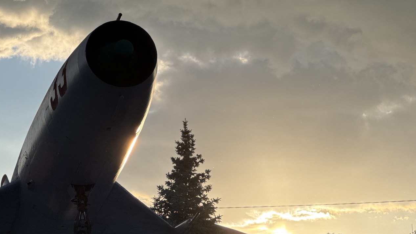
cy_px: 156
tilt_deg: +9.3
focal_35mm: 132
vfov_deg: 9.2
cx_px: 103
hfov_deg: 16.2
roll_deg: -0.6
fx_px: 1456
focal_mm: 9
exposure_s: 1/919
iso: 25
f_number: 2.8
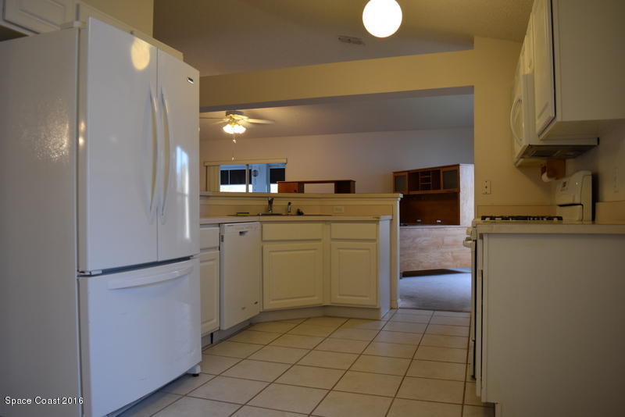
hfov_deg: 67.4
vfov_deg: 48.0
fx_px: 469
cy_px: 208
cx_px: 312
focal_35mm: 27
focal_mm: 18
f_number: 4
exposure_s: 1/60
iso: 400
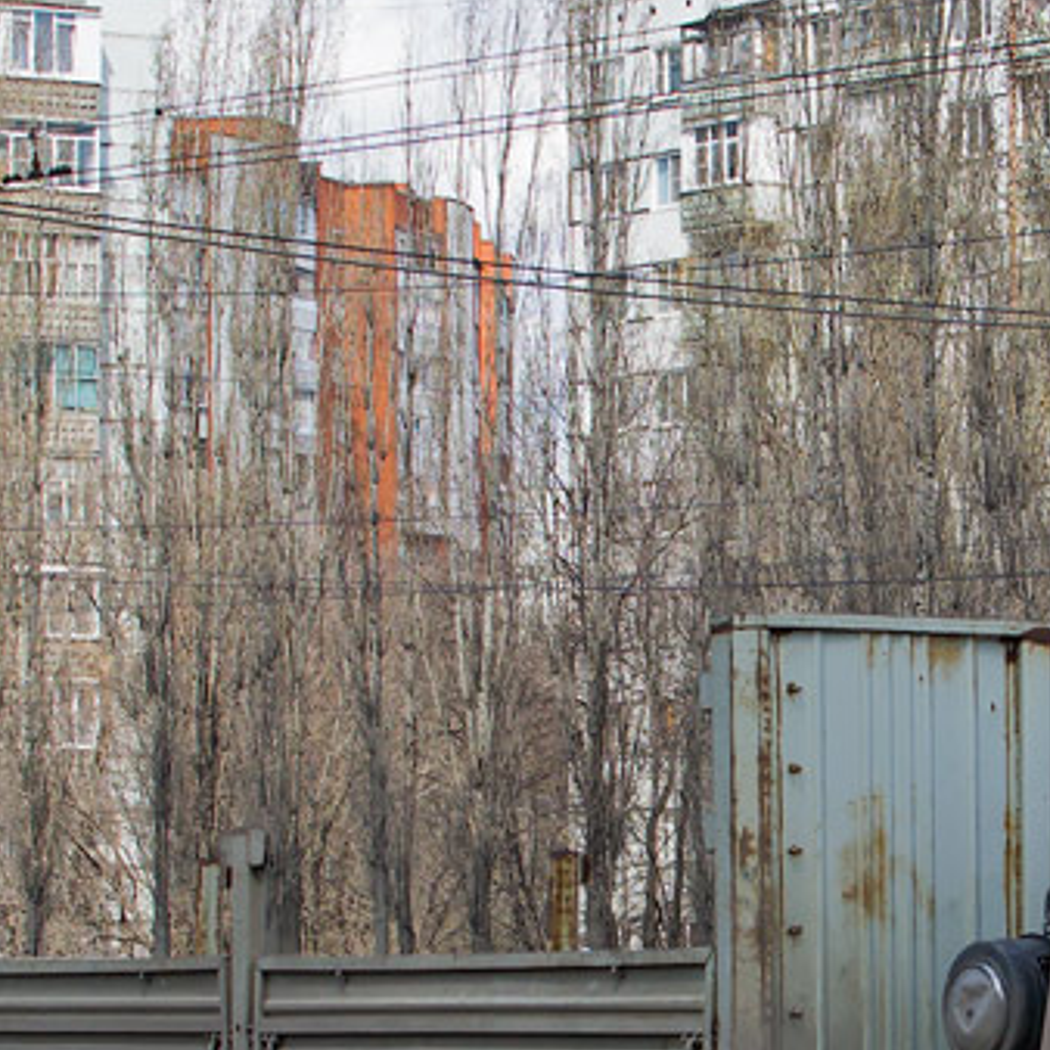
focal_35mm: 159
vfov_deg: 11.0
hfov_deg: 11.0
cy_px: 780
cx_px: 817
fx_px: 5440
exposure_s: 1/500
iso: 200
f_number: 6.3
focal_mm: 35
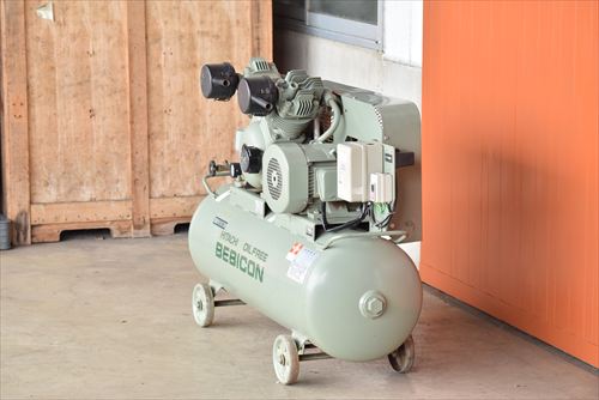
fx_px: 1748
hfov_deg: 19.4
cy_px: 200
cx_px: 300
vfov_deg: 13.1
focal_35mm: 105
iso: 1250
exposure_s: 1/250
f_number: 6.3
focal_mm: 70
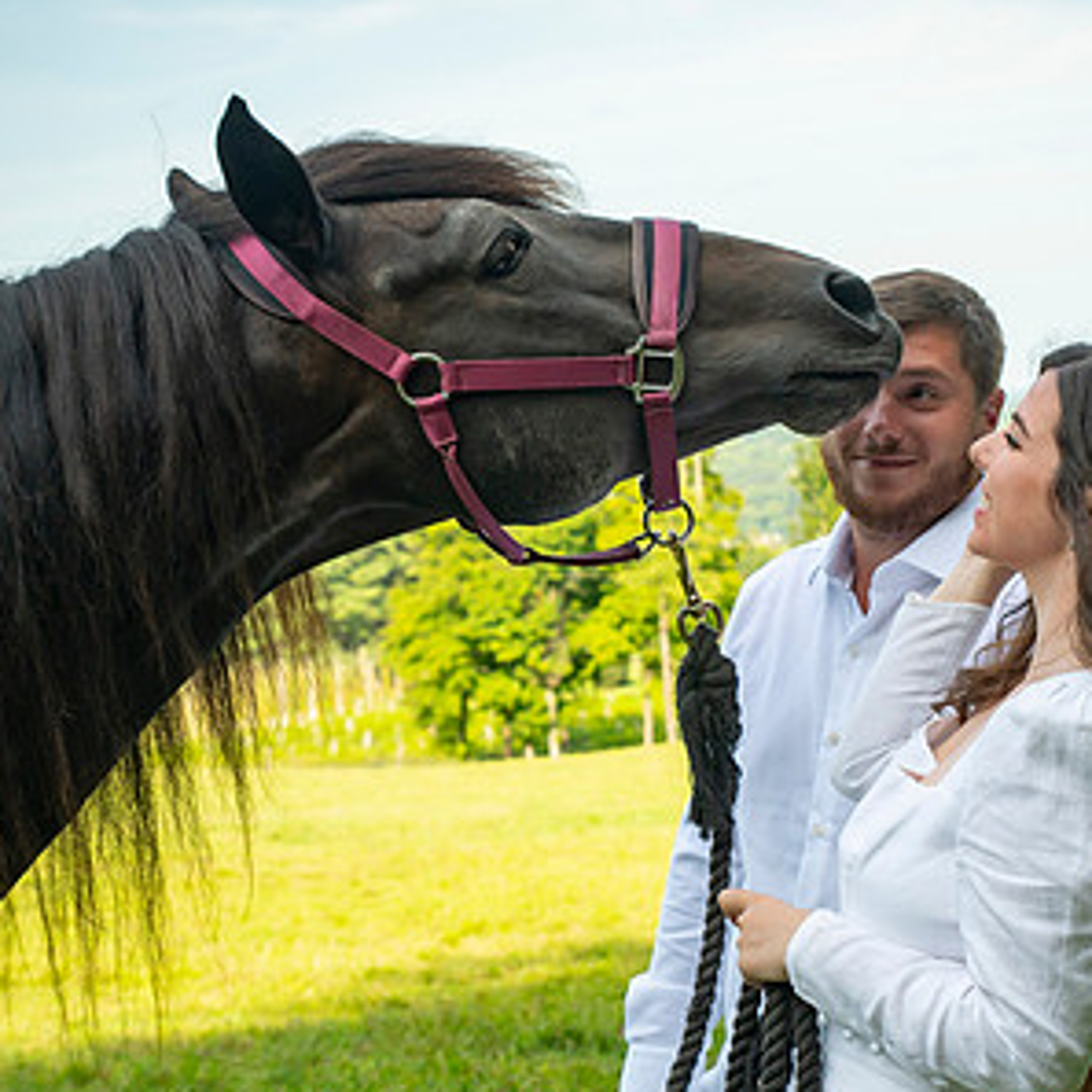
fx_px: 2927
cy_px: 628
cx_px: 699
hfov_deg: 21.1
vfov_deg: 21.1
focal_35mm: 82
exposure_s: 1/800
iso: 400
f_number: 5
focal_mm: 42
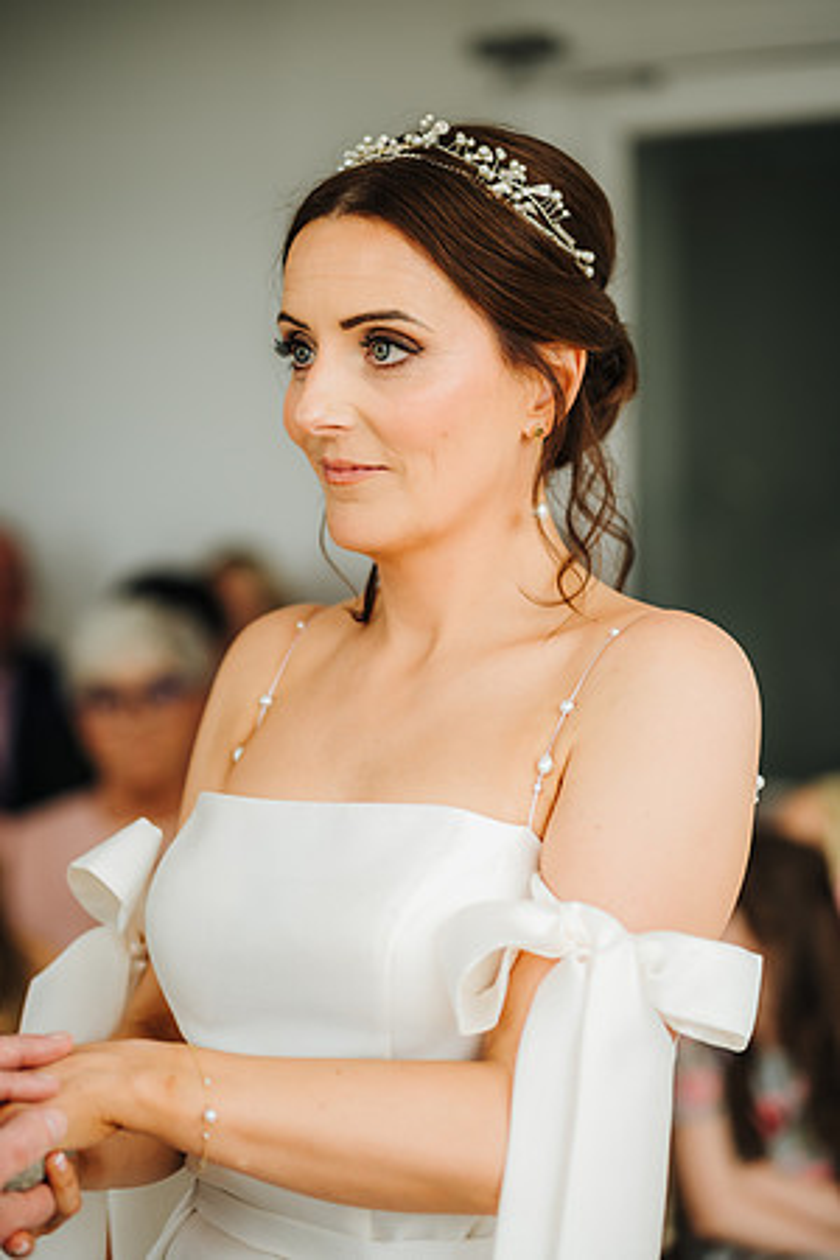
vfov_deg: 23.9
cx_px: 420
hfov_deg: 16.1
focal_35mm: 85
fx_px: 2975
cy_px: 630
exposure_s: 1/200
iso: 320
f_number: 2.5
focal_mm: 85
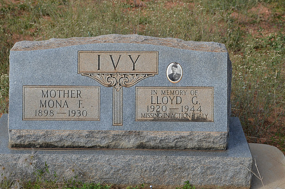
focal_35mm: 61
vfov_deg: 22.2
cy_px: 94
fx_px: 482
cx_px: 134
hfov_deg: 32.9
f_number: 7.1
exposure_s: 1/200
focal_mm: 38
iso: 200
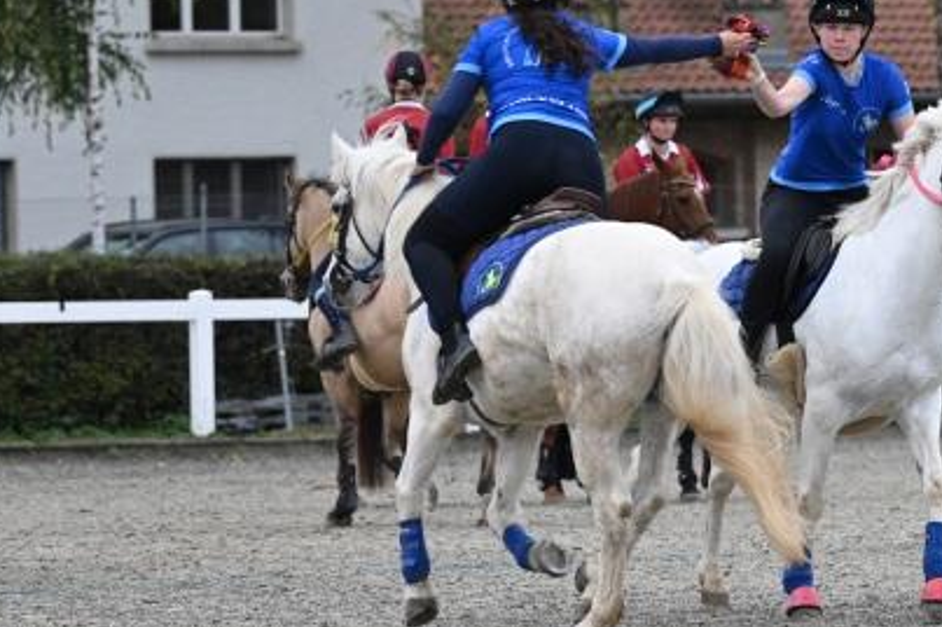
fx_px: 8314
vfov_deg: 4.3
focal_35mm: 318
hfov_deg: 6.5
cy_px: 199
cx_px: 806
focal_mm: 160
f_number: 4.8
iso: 1250
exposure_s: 1/800
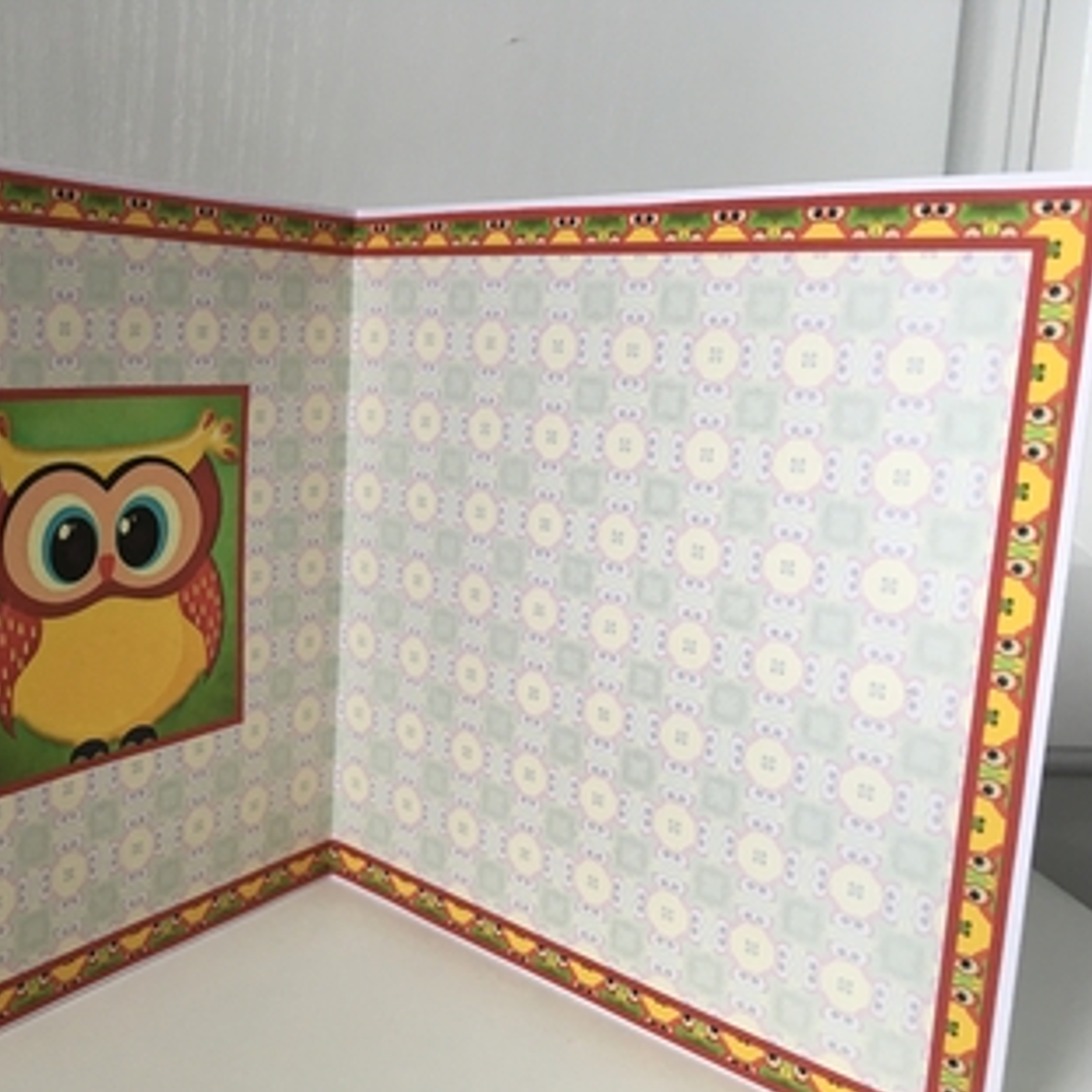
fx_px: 1321
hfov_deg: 44.1
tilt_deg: -11.5
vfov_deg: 44.9
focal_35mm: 37
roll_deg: -2.0
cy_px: 586
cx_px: 343
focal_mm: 4.15
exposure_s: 1/33
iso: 40
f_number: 2.2
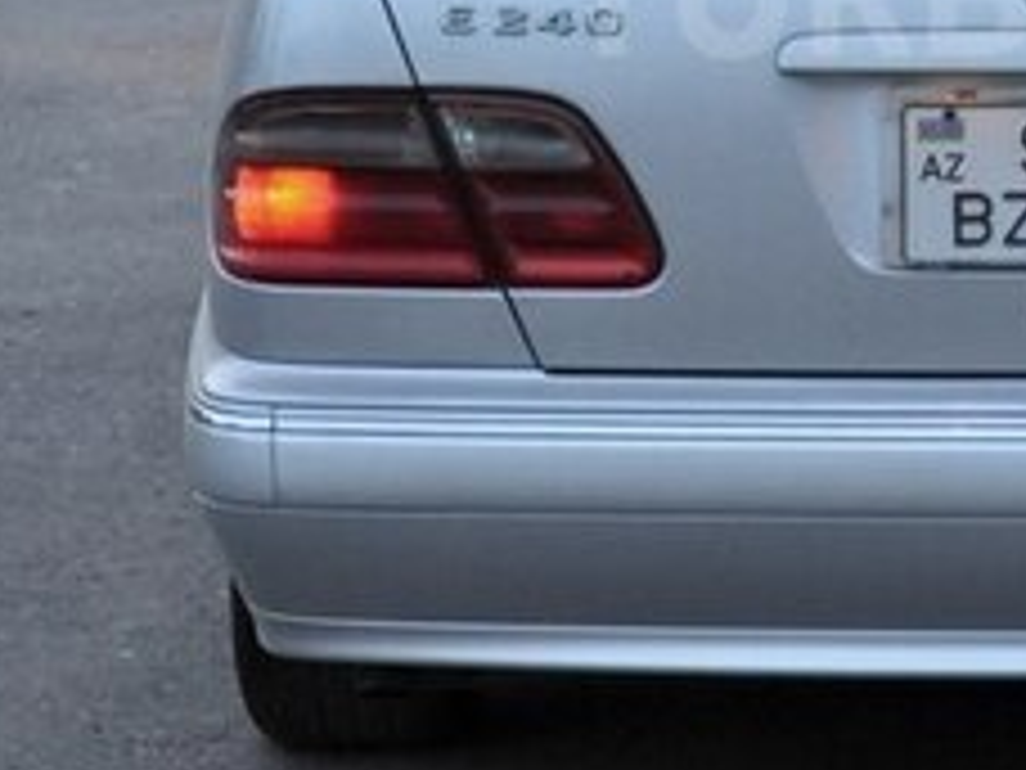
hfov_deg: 9.8
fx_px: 5928
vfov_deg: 7.4
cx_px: 1022
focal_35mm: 200
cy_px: -9
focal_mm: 48
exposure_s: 1/100
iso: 1250
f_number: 4.8
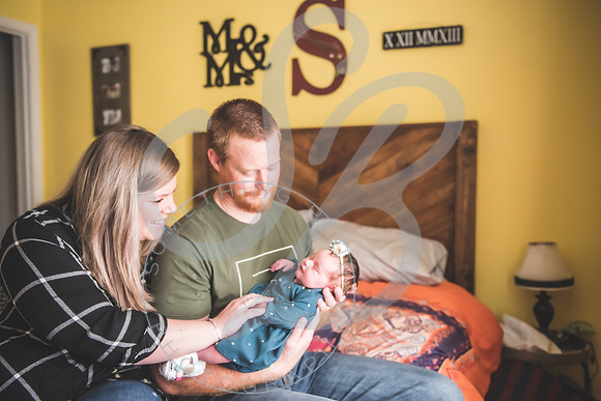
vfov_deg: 39.3
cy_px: 200
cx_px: 286
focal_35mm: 34
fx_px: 562
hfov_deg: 56.2
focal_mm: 32
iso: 1000
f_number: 2.8
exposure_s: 1/250
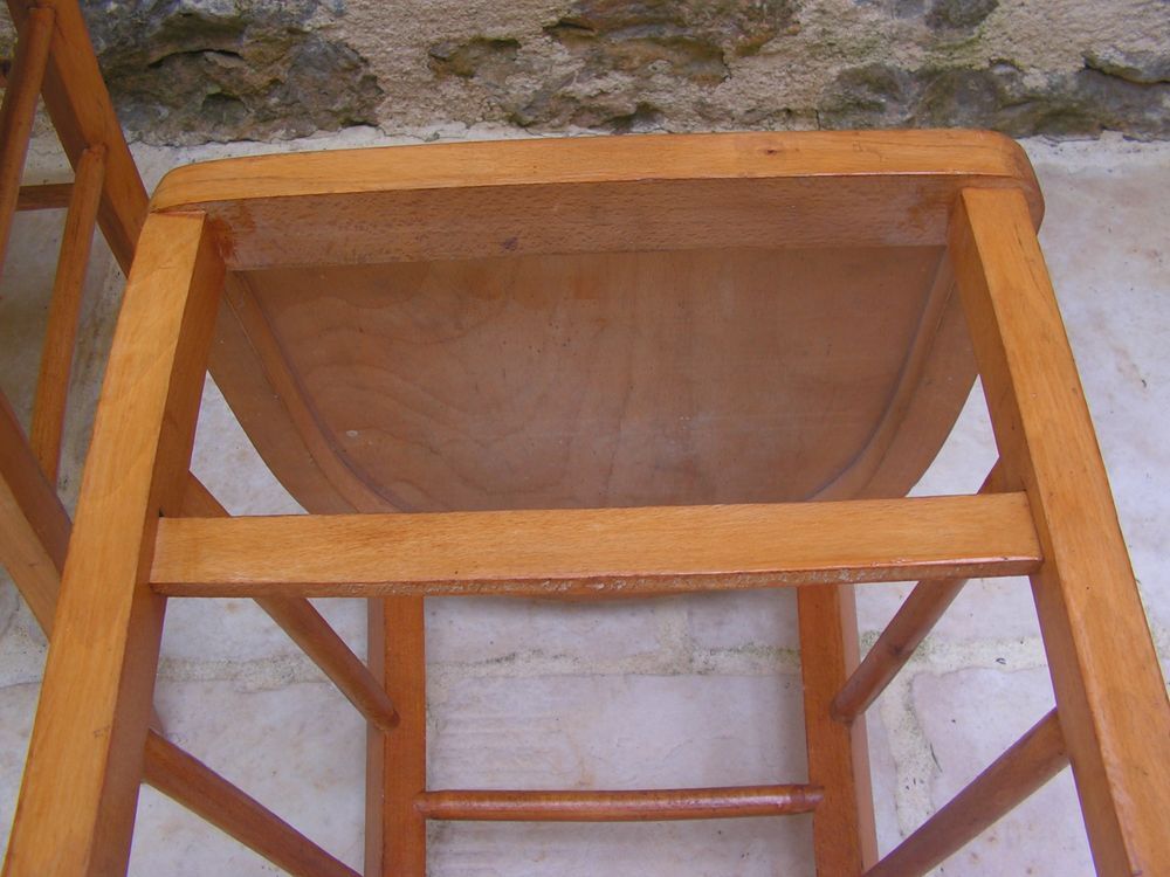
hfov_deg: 51.4
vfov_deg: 39.7
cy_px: 438
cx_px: 585
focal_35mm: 36
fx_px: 1217
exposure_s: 1/60
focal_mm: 6
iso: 64
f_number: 3.2
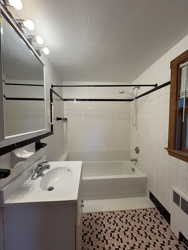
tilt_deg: -2.5
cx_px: 94
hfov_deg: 85.7
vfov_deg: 102.1
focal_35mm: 14
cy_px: 125
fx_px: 101
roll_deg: -1.1
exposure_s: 1/120
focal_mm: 2.22
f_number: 2.2
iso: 125
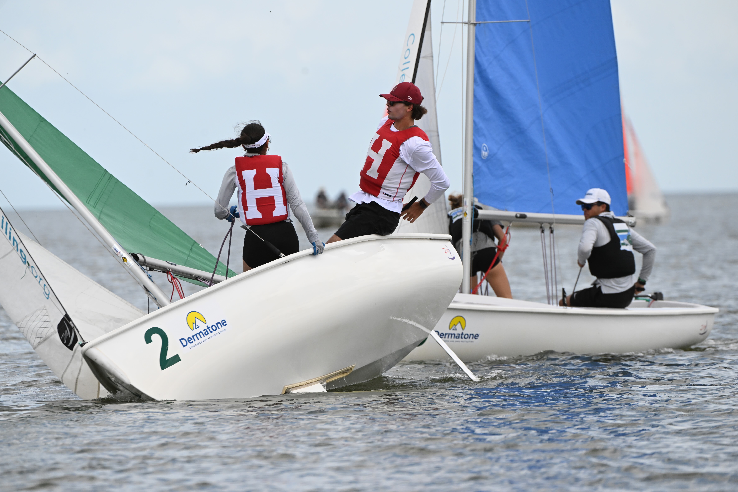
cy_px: 246
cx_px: 369
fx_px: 8199
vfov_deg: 3.4
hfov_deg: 5.2
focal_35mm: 400
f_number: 5.6
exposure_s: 1/2000
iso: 640
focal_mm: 400
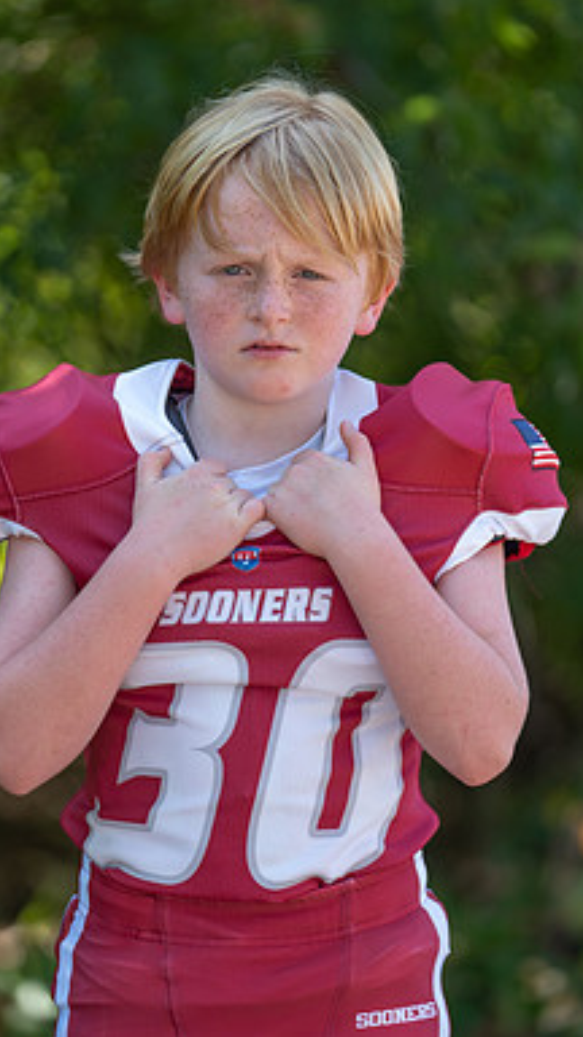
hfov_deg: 5.1
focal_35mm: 239
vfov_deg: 9.0
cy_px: 517
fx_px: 6568
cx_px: 281
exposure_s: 1/320
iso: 80
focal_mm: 151
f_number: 2.8
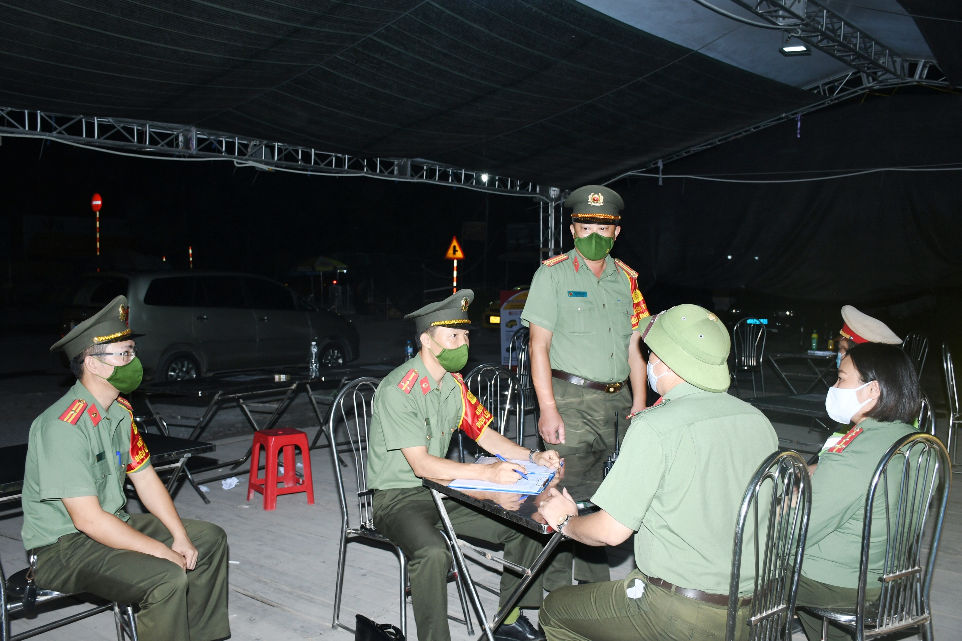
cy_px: 320
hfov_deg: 55.1
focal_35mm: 34
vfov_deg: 38.4
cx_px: 481
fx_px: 922
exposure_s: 1/200
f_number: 4.5
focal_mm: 23
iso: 500
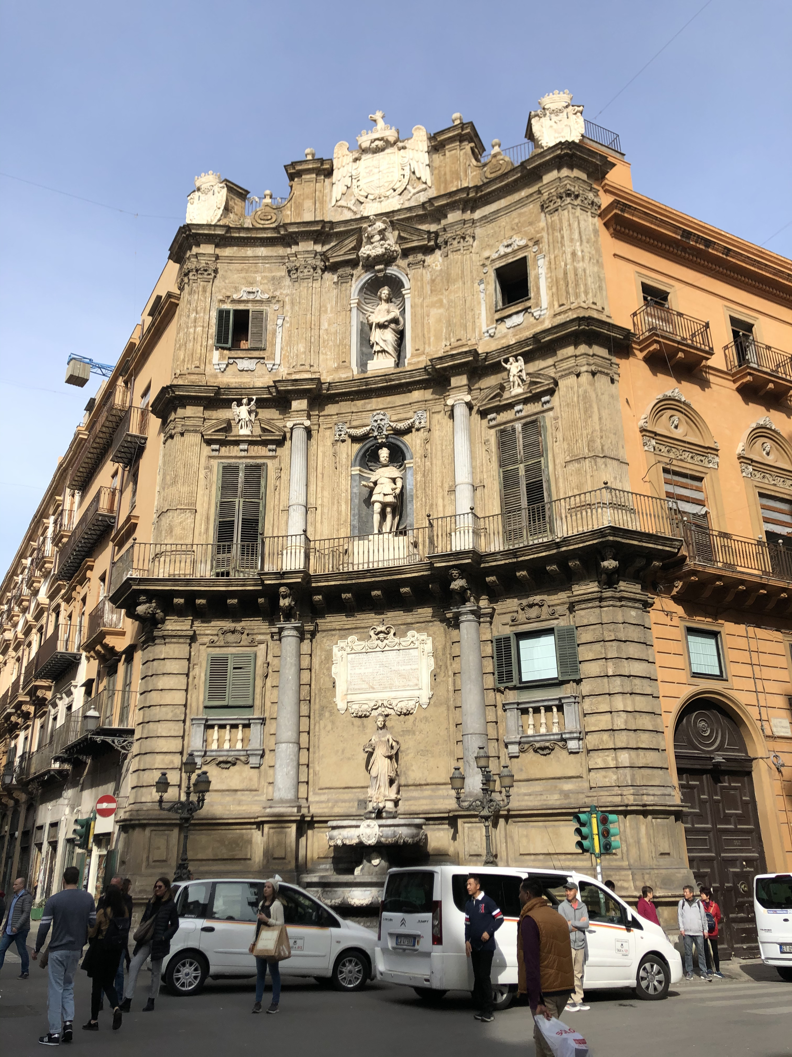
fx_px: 854
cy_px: 528
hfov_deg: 49.7
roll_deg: +1.0
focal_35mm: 28
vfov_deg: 63.4
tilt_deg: +20.2
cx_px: 396
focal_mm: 4
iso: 20
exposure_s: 1/1567
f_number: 1.8
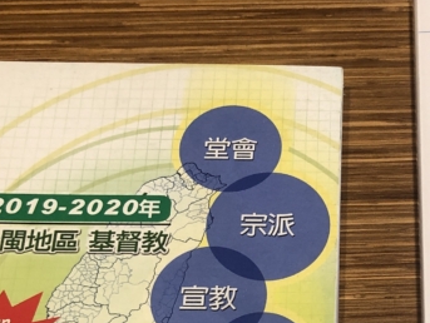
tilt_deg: -66.4
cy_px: 317
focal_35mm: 84
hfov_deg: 22.3
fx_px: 1045
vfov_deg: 17.2
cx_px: 434
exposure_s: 1/30
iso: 25
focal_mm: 3.99
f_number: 1.8
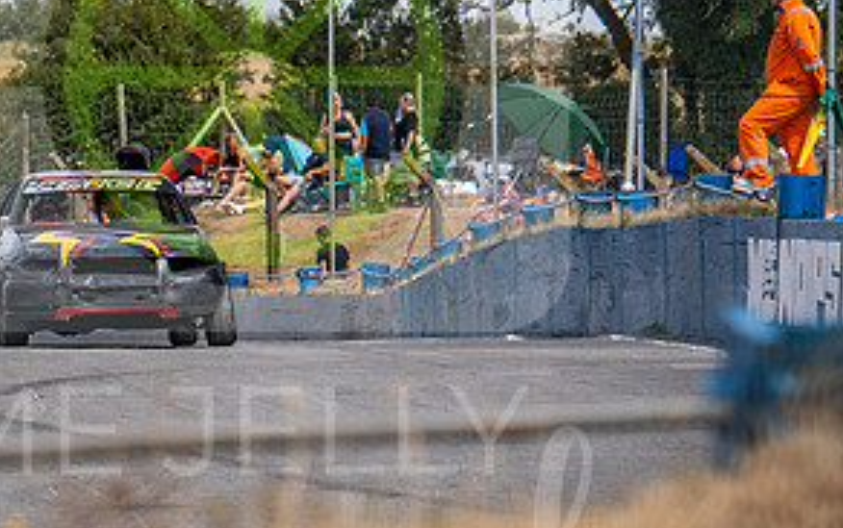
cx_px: 138
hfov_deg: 5.0
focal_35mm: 423
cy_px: 198
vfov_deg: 3.1
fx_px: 9726
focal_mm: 100
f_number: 4
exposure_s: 1/500
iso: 100
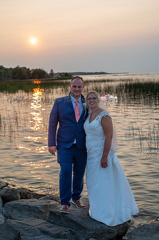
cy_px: 120
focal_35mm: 50
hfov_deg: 26.9
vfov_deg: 39.6
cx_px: 80
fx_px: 332
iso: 200
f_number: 4.5
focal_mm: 50
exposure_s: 1/250
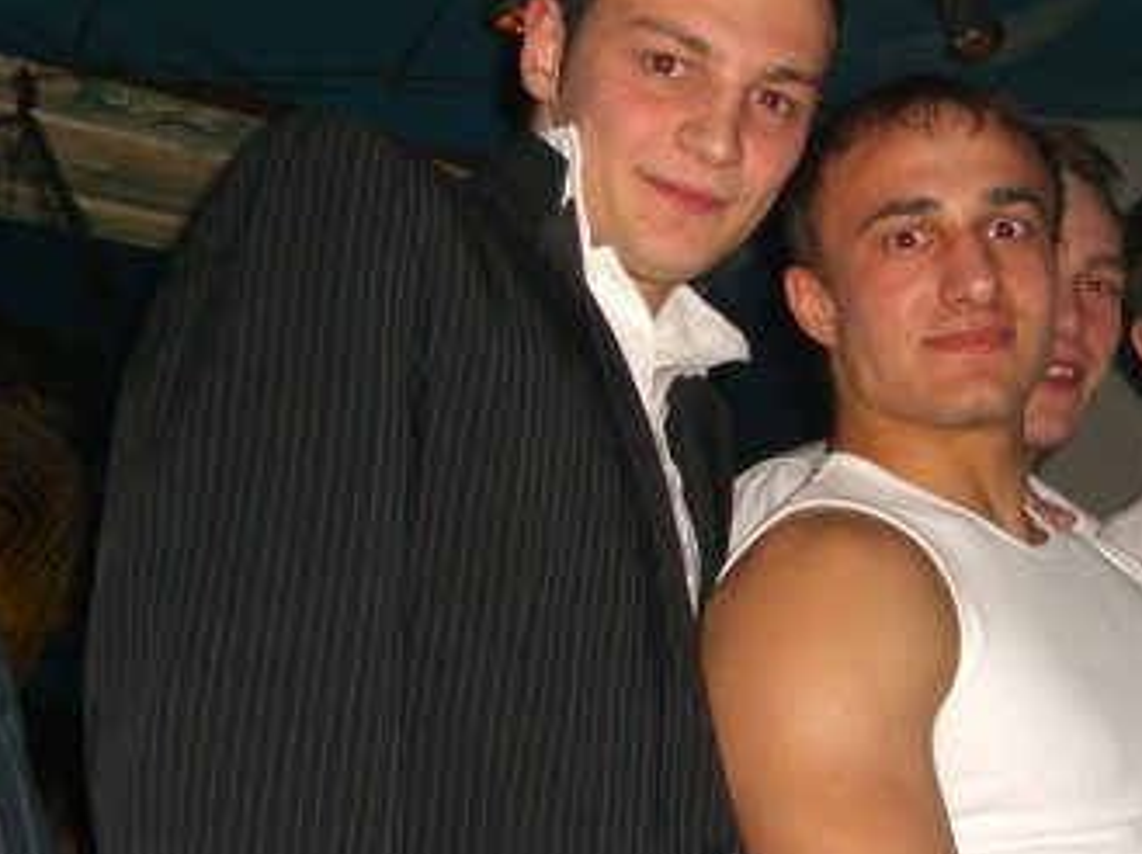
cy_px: 385
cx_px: 809
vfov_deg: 17.5
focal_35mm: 84
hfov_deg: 23.2
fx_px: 2768
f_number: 3.1
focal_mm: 9.5
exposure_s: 1/60
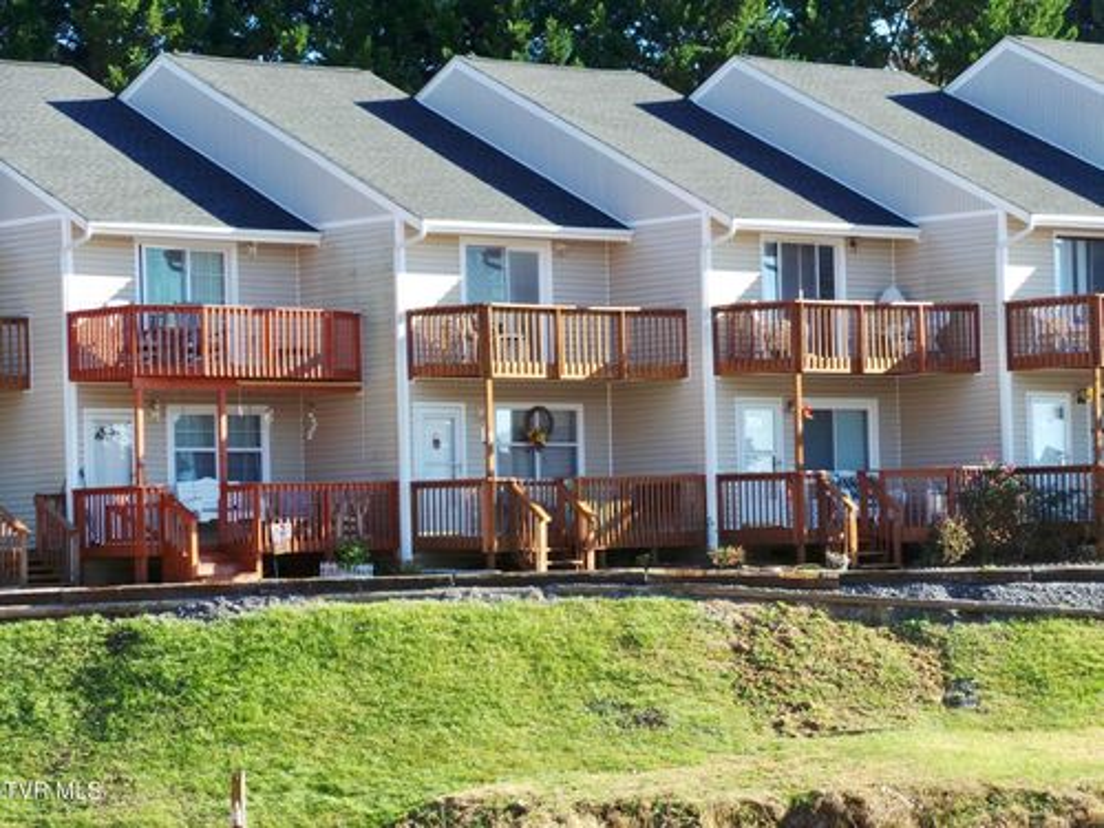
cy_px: 414
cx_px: 552
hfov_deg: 17.4
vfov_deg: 13.1
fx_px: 3604
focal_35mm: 113
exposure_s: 1/160
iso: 100
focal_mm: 20.3
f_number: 4
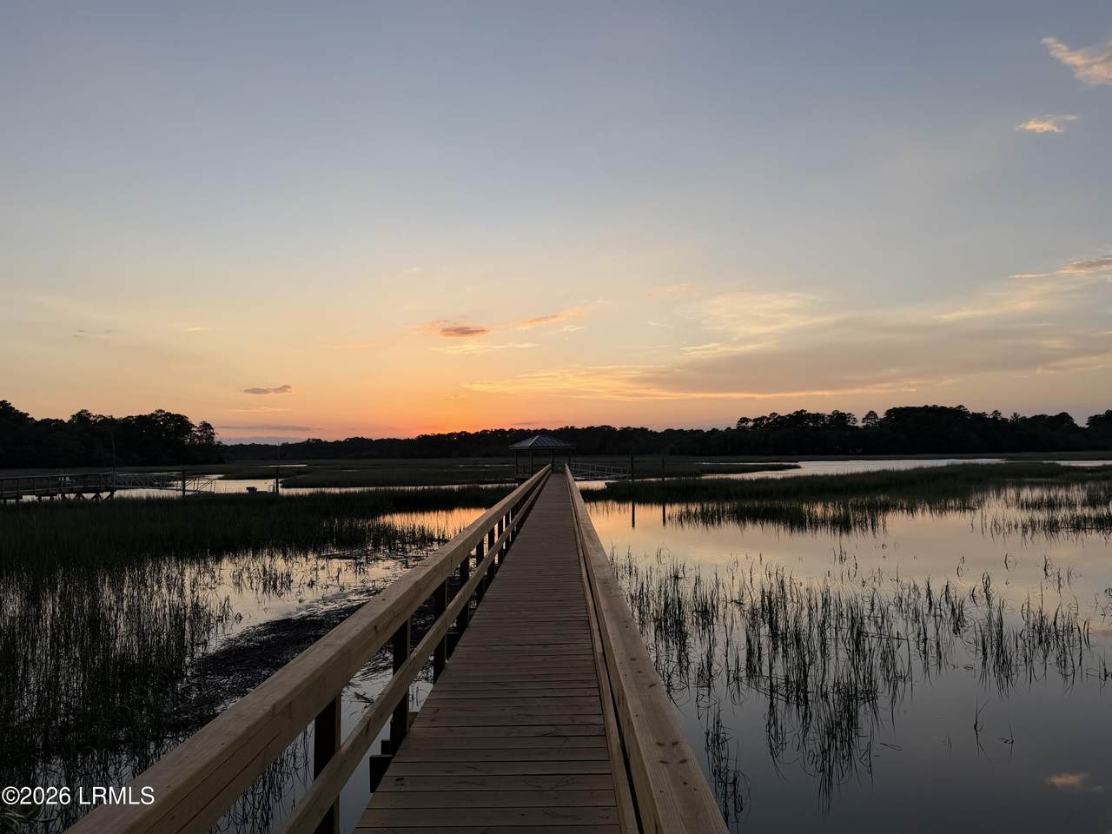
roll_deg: +0.4
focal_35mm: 24
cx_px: 556
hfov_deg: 71.6
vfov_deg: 56.8
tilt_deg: +2.4
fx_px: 771
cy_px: 417
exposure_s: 1/1493
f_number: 1.78
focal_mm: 6.76
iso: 80
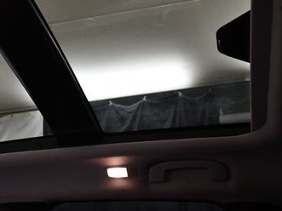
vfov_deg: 21.8
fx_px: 546
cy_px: 74
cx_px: 10
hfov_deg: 27.6
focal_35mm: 67
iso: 1000
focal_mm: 18
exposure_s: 1/125
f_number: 3.5
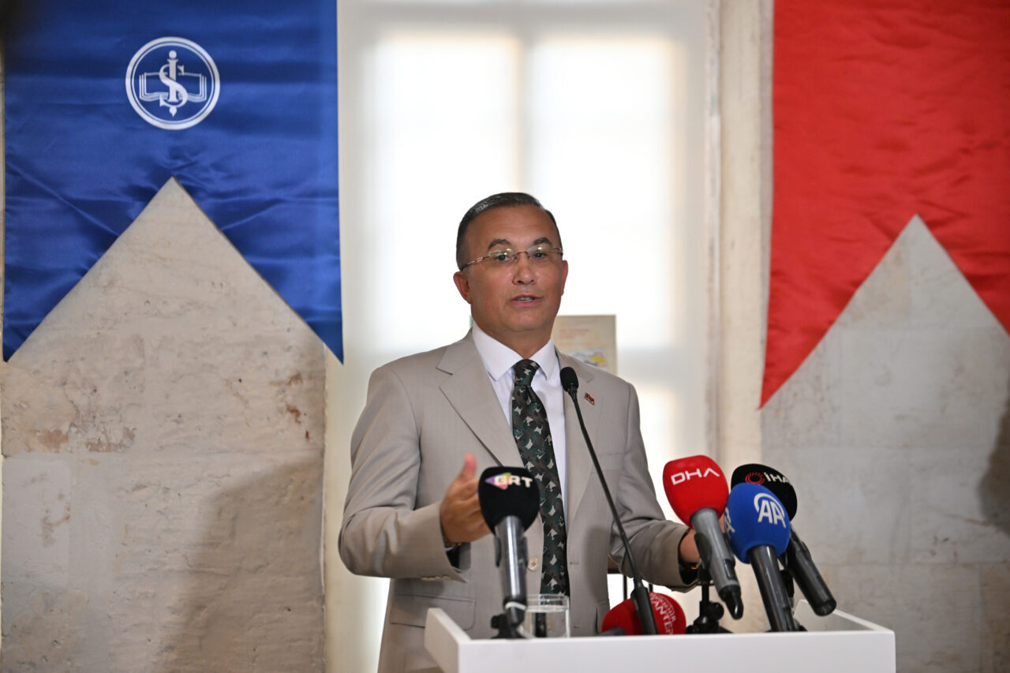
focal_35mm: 70
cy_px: 336
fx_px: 1963
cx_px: 505
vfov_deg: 19.5
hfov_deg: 28.8
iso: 1250
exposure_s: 1/200
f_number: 2.8
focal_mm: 70
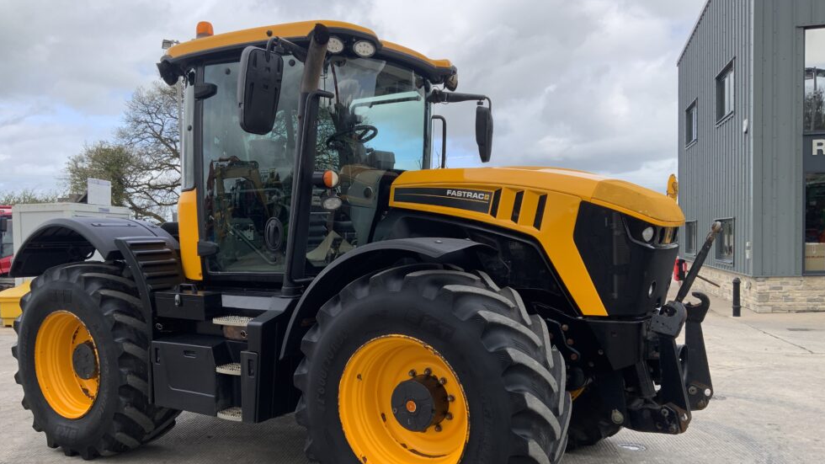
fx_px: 722
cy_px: 276
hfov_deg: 59.5
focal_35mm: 33
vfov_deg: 35.5
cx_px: 402
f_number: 1.8
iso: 16
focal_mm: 3
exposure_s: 1/540
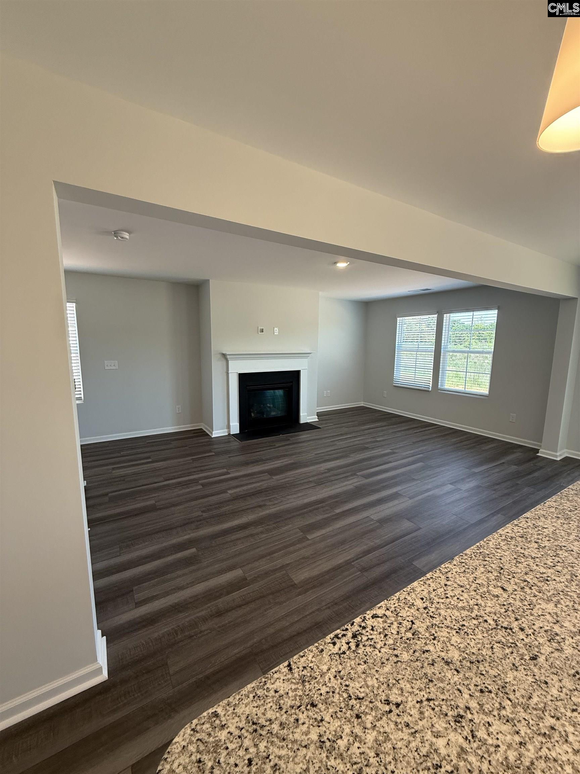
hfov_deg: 85.7
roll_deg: -0.8
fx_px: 313
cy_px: 387
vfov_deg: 102.1
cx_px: 290
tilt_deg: -7.8
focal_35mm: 14
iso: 160
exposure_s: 1/120
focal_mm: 2.22
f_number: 2.2
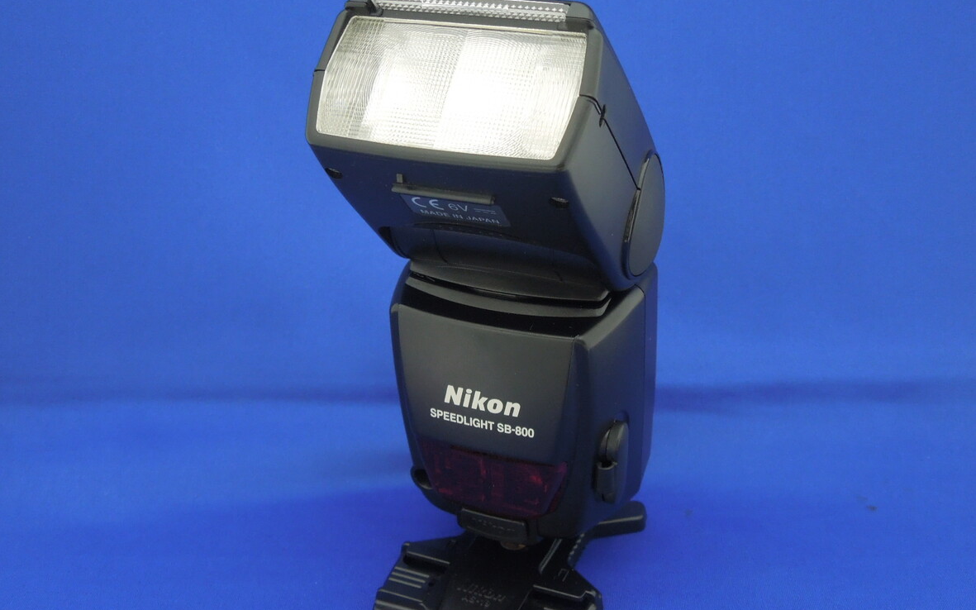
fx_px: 1117
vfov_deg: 30.5
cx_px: 495
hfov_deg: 47.2
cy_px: 317
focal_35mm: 42
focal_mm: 7
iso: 400
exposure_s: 1/30
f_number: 3.8
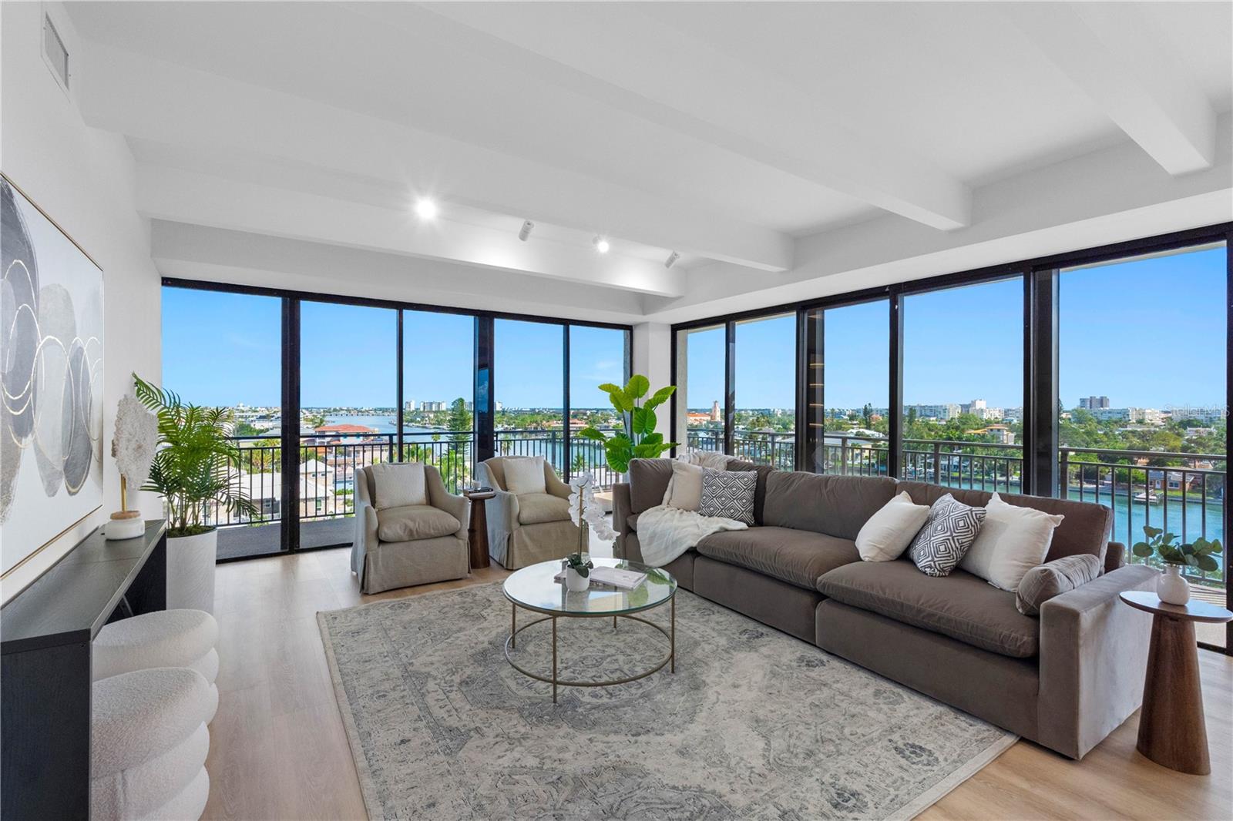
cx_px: 616
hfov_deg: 96.7
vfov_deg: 73.7
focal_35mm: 16
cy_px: 410
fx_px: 548
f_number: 11
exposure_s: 1/1600
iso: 1600
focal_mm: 16
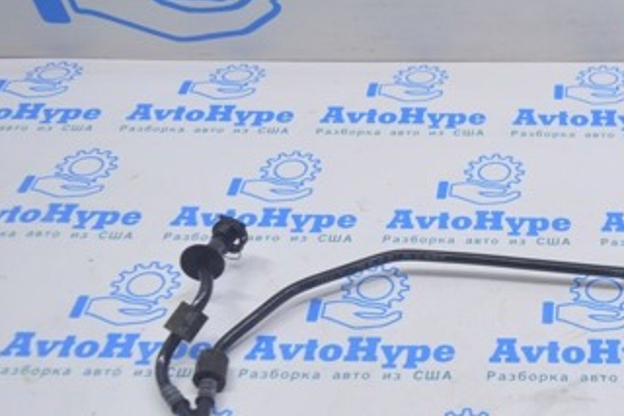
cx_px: 612
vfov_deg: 21.3
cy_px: 319
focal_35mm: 63
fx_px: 1091
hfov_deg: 29.9
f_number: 5.6
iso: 400
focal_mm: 21
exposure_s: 1/25
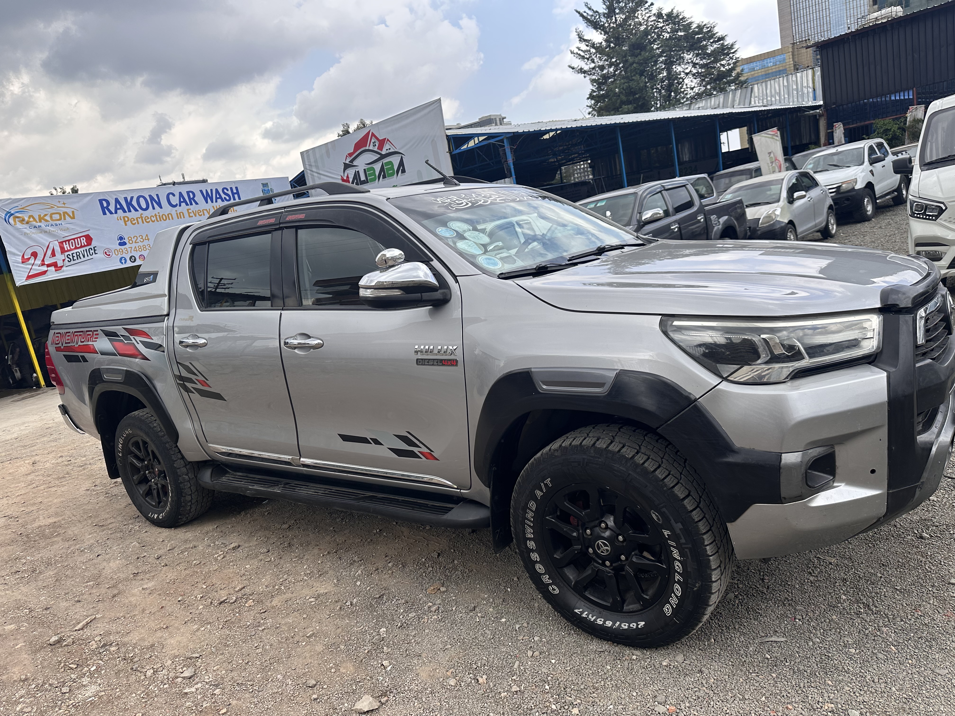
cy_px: 358
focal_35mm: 24
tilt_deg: -11.5
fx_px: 662
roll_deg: +10.6
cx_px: 478
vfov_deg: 56.8
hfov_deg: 71.6
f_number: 1.78
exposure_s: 1/1812
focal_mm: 6.86
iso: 80
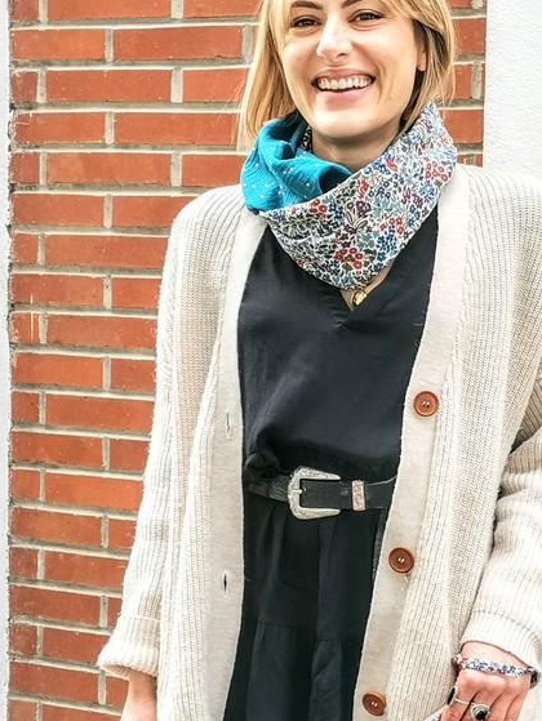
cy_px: 468
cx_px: 381
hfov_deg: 19.8
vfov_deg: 26.2
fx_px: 1543
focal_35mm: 74
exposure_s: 1/133
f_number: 1.8
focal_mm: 4.75
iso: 50
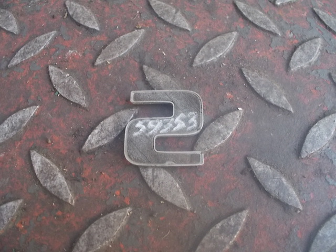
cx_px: 168
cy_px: 126
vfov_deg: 48.2
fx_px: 281
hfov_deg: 61.7
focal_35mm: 29
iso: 250
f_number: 3.3
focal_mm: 4.1
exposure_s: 1/25
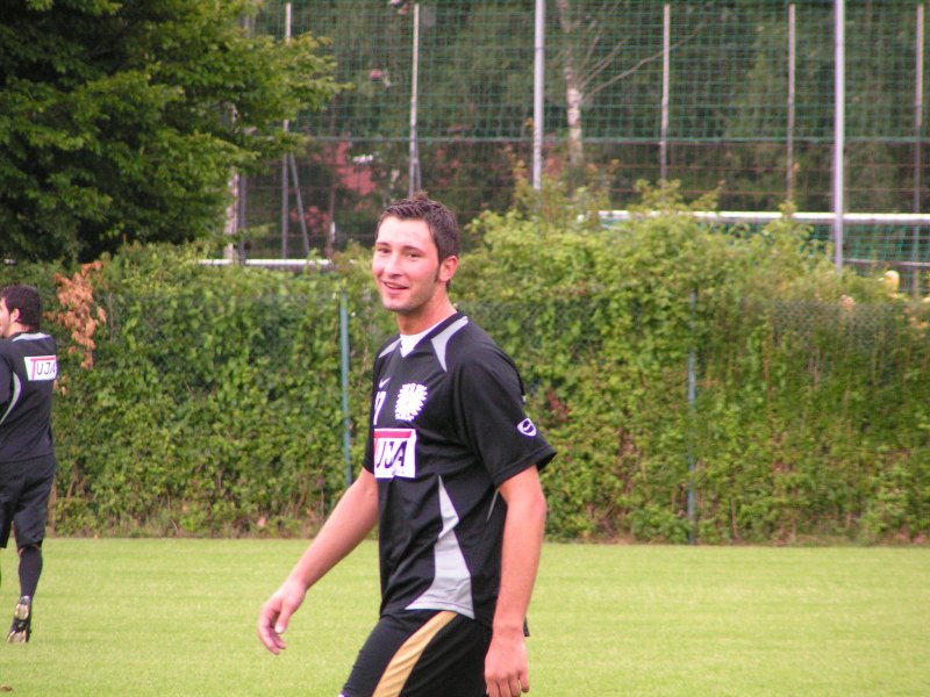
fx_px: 10209
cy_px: 348
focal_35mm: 380
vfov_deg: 3.9
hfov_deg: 5.2
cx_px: 465
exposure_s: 1/200
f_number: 3.5
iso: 200
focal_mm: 58
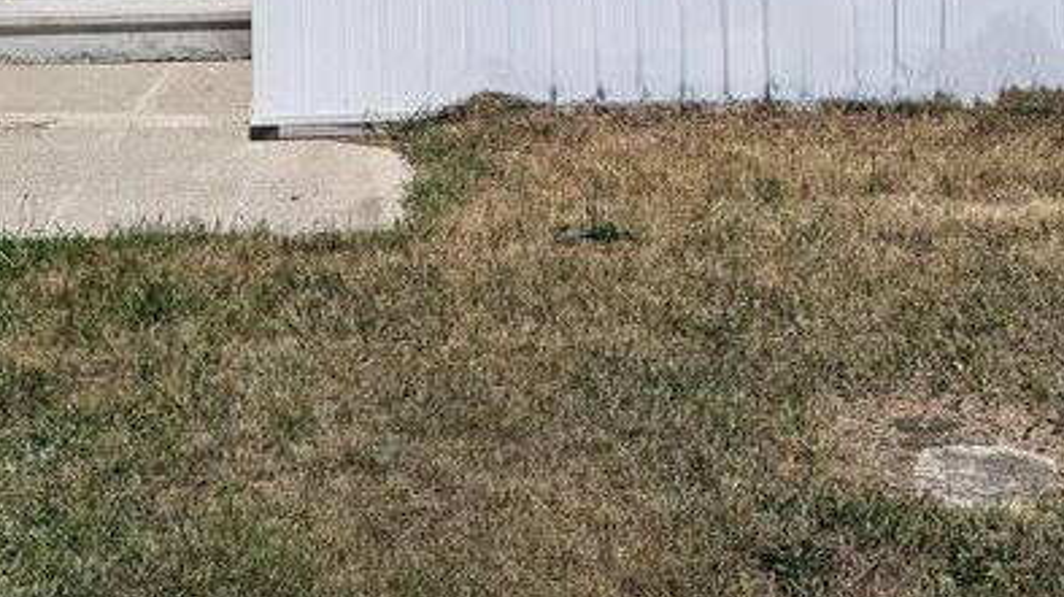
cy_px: -384
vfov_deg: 15.8
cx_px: 338
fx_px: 1917
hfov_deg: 30.7
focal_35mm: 68
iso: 80
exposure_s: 1/12346
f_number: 1.78
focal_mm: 6.76
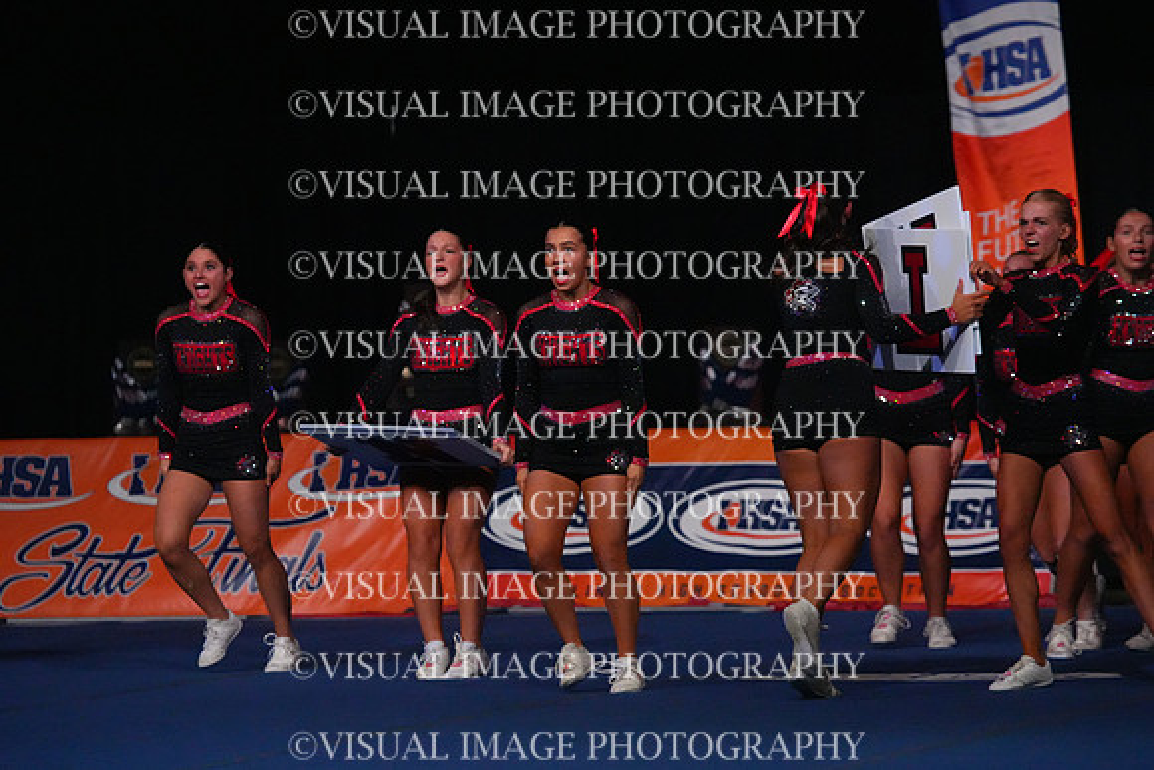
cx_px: 577
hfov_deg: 9.4
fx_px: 7054
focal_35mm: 220
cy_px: 385
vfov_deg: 6.2
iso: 16000
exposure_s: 1/1250
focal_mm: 220
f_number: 5.6
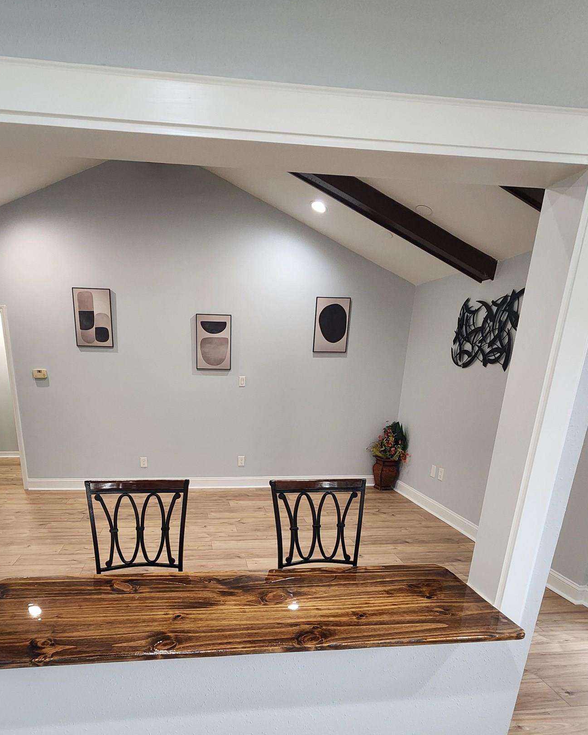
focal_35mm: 18
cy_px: 503
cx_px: 232
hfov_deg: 72.9
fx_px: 392
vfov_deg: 82.7
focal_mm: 2.2
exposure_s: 1/60
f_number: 2.2
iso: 320
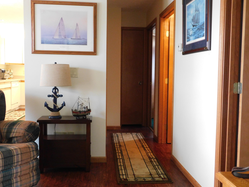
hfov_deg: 51.4
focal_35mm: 36
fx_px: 259
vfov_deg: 39.7
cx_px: 124
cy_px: 94
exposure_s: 1/13
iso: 400
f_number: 3.5
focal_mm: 6.3
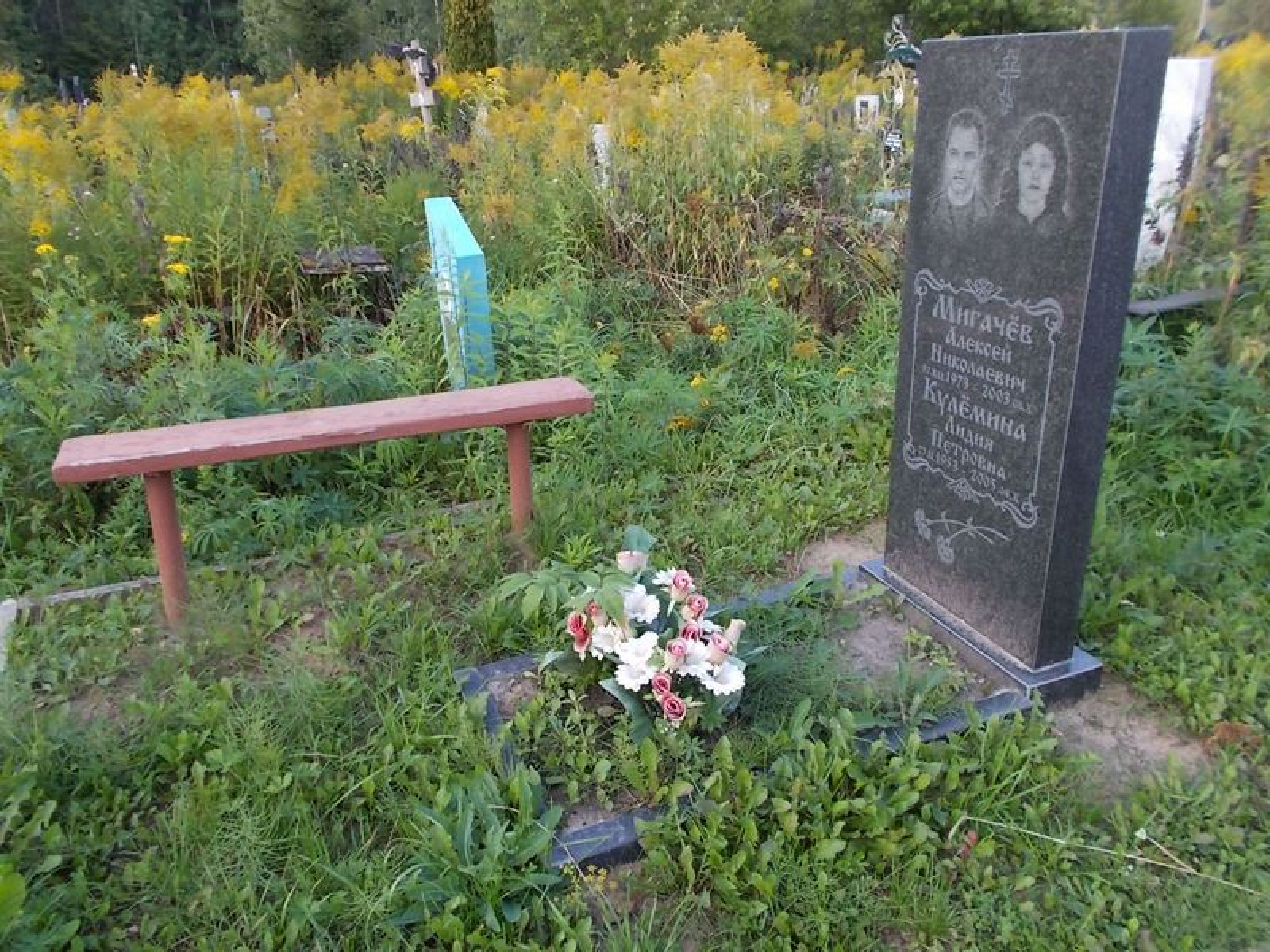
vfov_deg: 53.1
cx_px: 635
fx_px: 954
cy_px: 476
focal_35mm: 26
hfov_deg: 67.3
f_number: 3.2
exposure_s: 1/50
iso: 80
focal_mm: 4.6
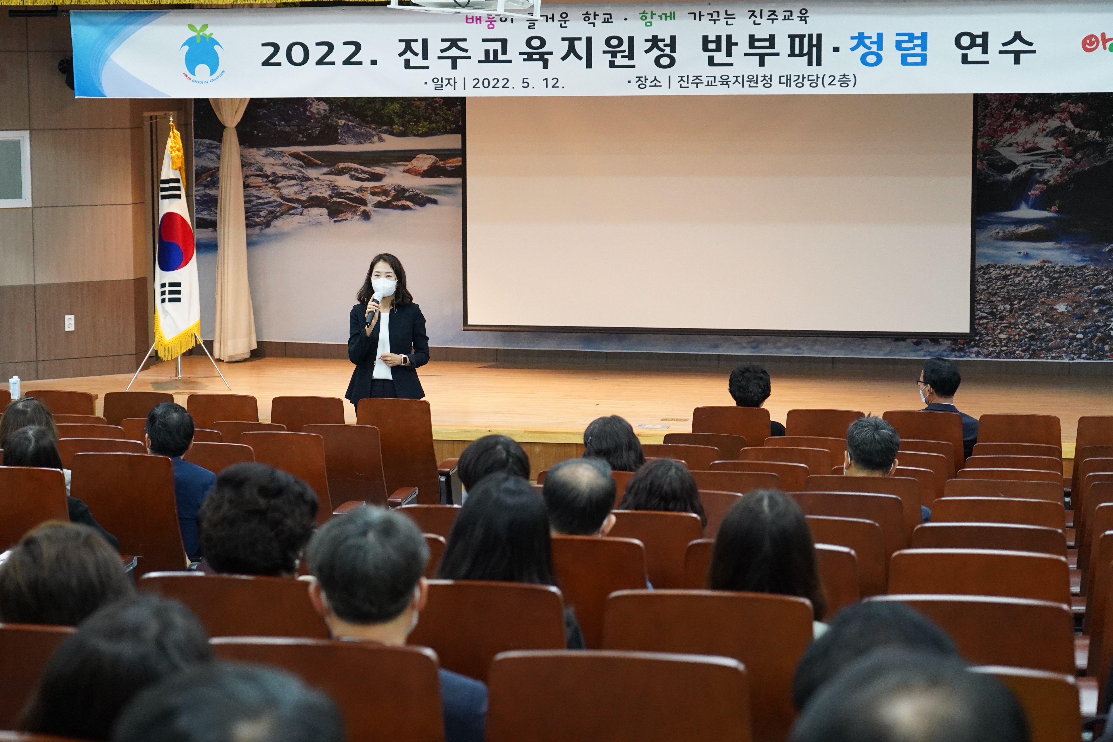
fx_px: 1855
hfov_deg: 33.4
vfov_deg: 22.6
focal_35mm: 60
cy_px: 371
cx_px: 556
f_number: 4
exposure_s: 1/160
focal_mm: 60
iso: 3200
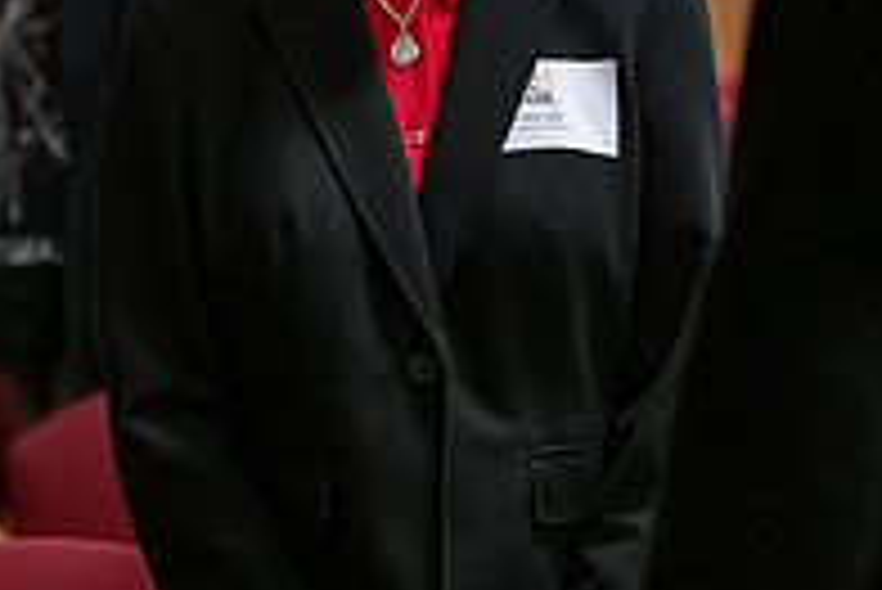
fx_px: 5075
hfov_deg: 9.9
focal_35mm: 207
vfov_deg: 6.6
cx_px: 324
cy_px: -88
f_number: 2.8
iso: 3200
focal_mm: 70
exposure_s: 1/200
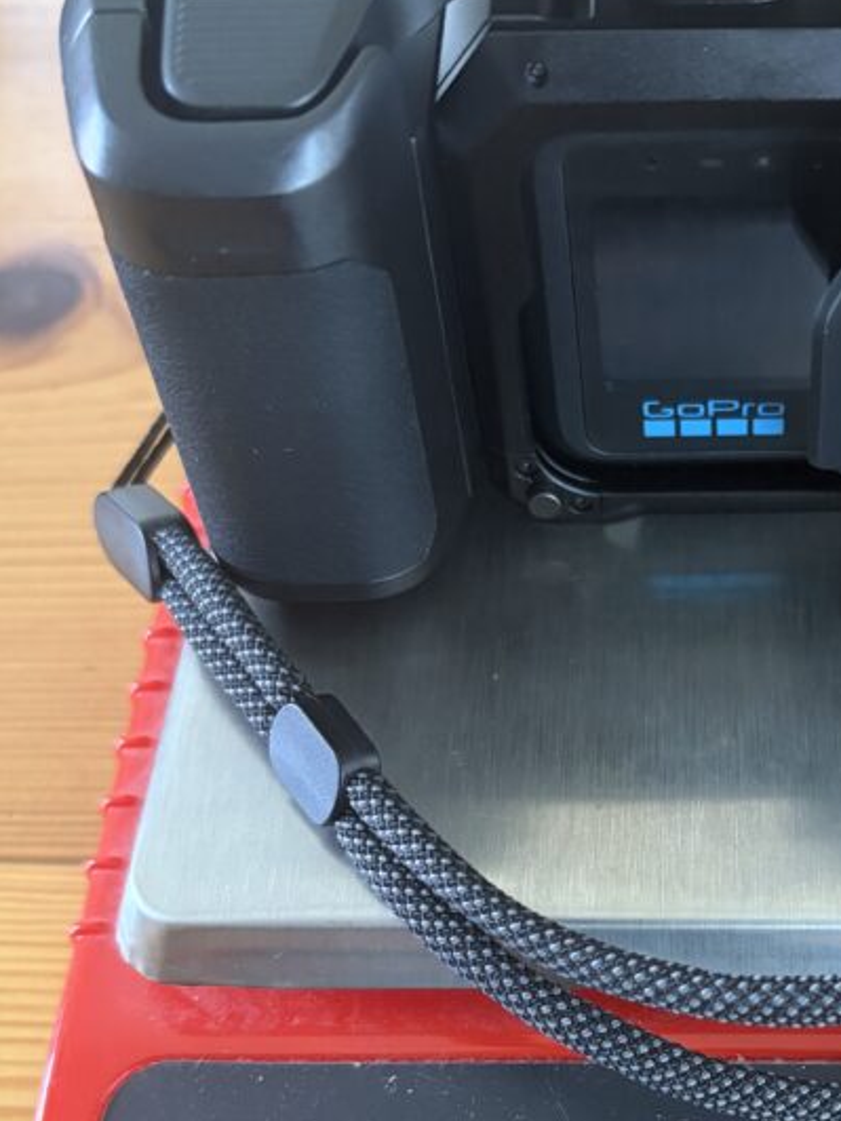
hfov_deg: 28.1
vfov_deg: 37.2
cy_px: 851
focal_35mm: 50
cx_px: 738
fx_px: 1620
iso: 500
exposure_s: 1/53
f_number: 1.6
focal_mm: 5.96
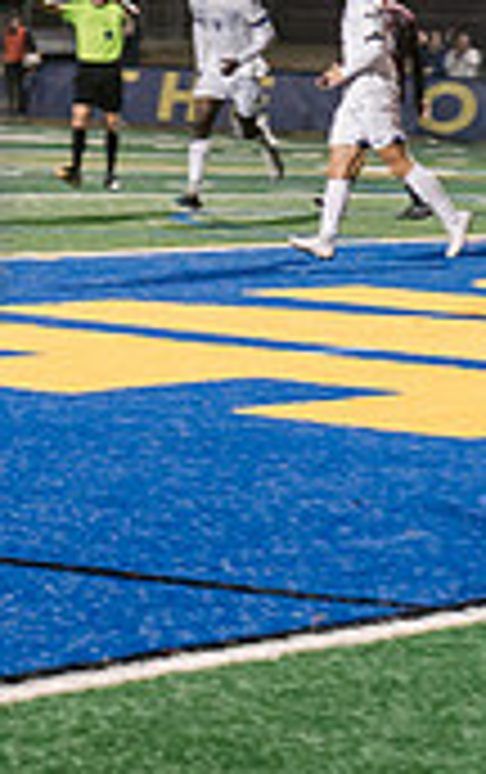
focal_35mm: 240
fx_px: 5069
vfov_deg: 8.7
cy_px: 169
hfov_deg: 5.3
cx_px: -783
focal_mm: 70
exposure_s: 1/200
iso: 2500
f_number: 4.5
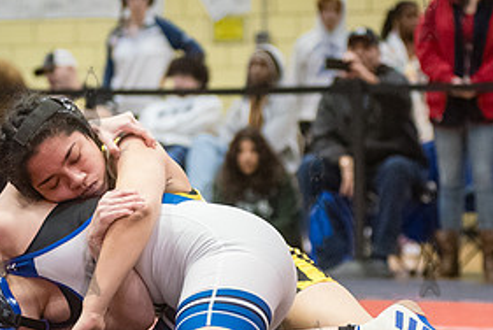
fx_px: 2413
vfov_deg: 7.8
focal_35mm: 176
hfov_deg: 11.6
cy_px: 267
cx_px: 70
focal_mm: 80
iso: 8000
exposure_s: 1/500
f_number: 3.2
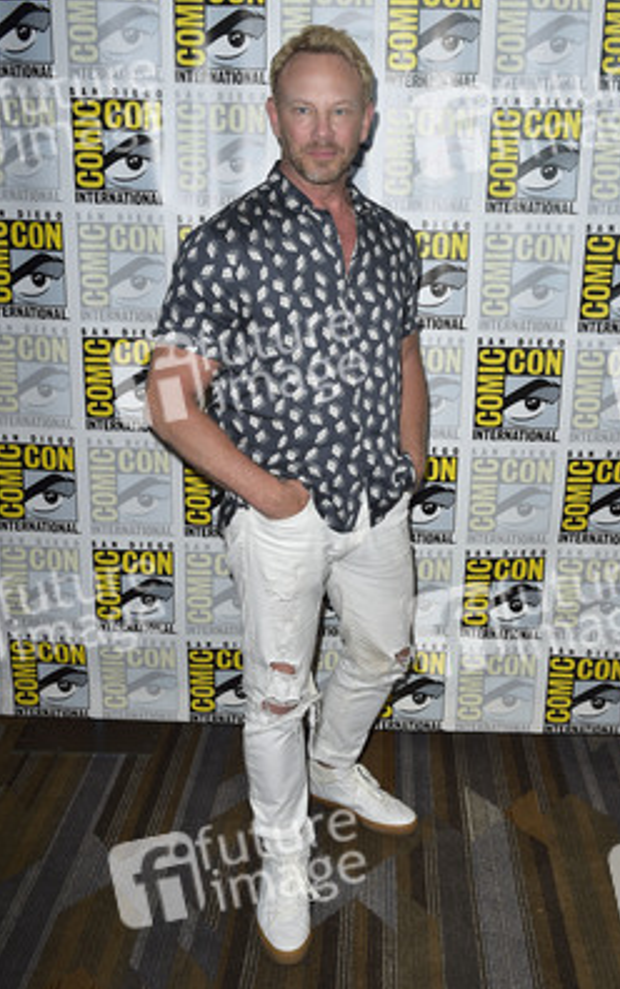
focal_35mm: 35
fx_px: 945
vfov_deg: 55.3
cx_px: 311
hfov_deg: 36.3
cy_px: 494
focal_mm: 34
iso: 250
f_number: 6.3
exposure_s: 1/250
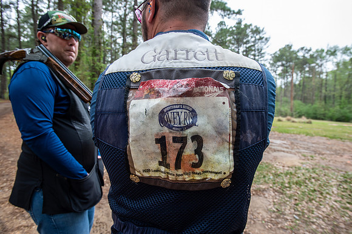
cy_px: 117
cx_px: 176
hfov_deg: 84.0
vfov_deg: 61.9
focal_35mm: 20
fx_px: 195
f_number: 6.3
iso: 400
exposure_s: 1/200
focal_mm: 20
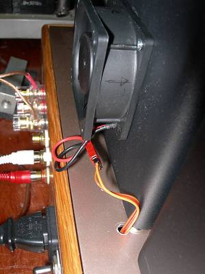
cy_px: 137
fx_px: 300
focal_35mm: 38
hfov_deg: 37.7
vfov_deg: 49.0
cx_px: 102
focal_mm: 7.8
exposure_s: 1/60.1
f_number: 4.8
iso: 50
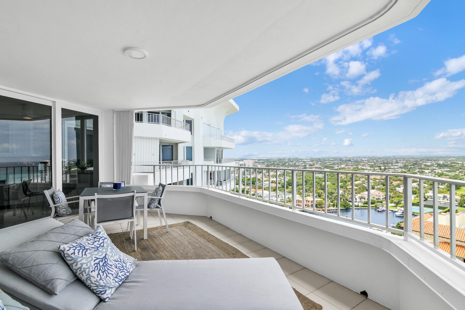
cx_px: 232
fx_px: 207
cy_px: 155
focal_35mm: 16
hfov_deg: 96.7
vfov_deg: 73.7
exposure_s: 1/250
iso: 200
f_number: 8
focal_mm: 16
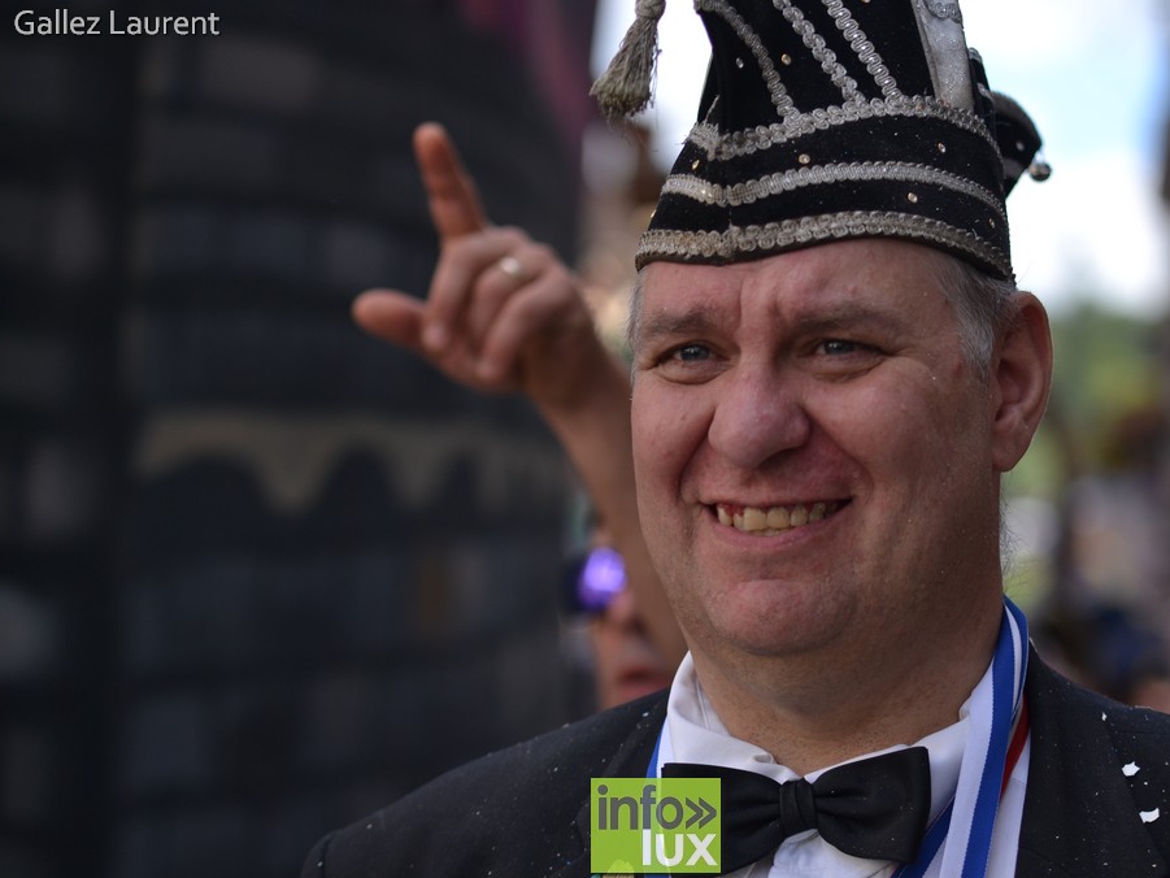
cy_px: 440
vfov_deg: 12.6
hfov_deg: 16.7
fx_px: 3989
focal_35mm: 118
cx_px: 656
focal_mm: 72
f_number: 2.8
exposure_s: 1/640
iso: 100
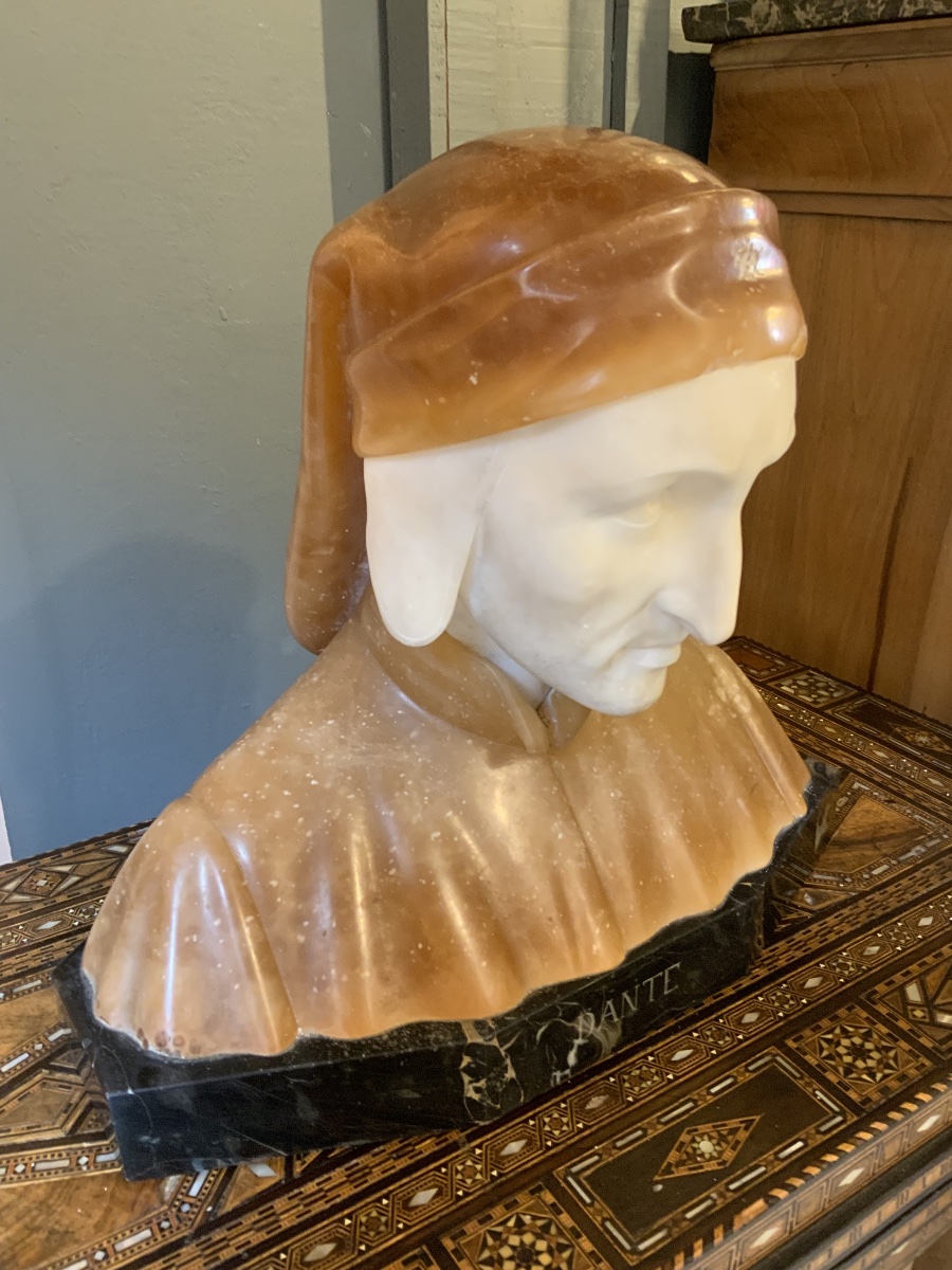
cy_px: 635
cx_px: 476
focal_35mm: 29
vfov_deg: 61.7
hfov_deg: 48.2
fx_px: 1063
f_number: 1.8
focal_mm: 3
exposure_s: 1/50
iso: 200
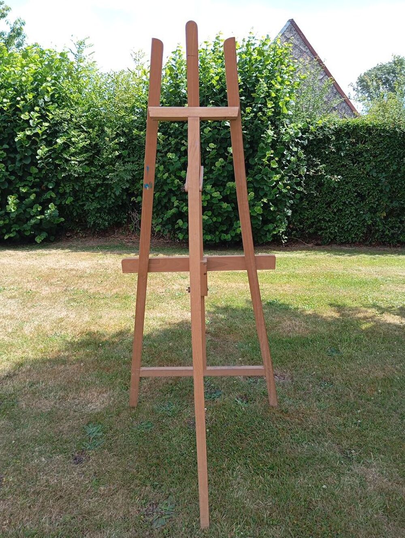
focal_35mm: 28
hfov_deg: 49.9
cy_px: 269
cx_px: 202
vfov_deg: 63.4
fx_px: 436
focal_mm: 4.22
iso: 108
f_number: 1.8
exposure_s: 1/206
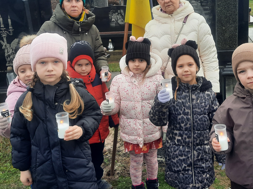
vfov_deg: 33.1
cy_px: 54
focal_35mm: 43
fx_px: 314
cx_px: 151
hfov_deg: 43.7
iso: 32
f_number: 2
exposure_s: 1/228
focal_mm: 4.6
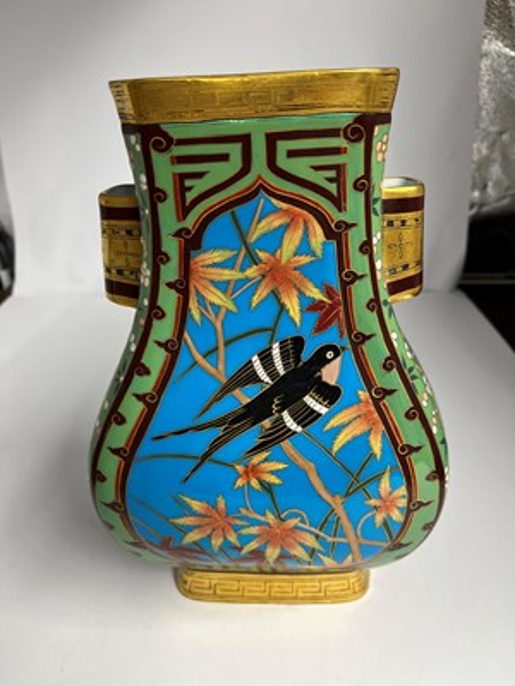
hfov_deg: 53.1
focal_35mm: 26
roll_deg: +1.6
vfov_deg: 67.3
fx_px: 516
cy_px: 343
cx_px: 258
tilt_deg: -28.4
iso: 100
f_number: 1.6
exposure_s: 1/100
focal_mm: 5.1
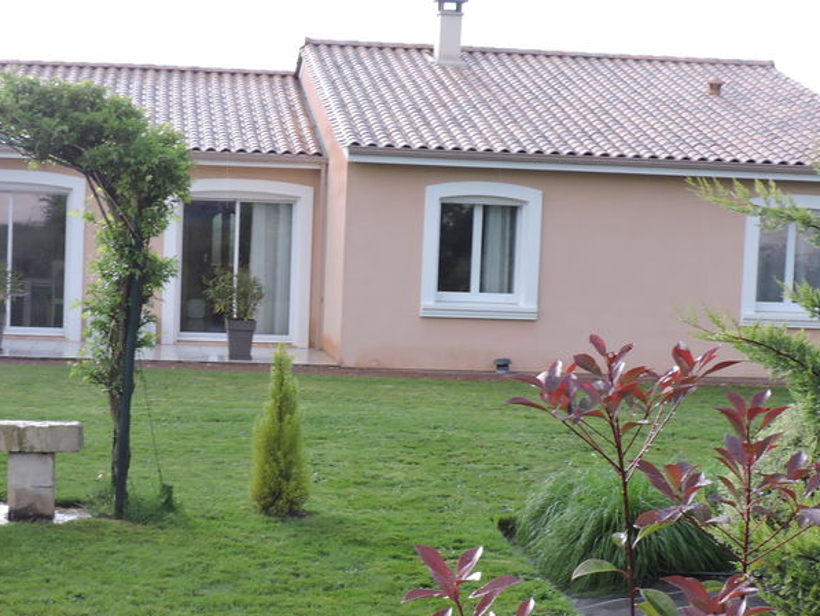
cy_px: 338
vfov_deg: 21.9
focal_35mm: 67
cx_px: 276
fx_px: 1587
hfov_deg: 28.8
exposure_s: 1/50
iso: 180
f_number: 3.3
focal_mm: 7.1
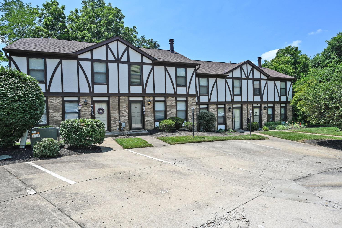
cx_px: 171
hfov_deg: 82.6
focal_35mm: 20
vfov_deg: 60.7
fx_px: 195
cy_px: 114
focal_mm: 20.5
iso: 100
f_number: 7.1
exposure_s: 1/400
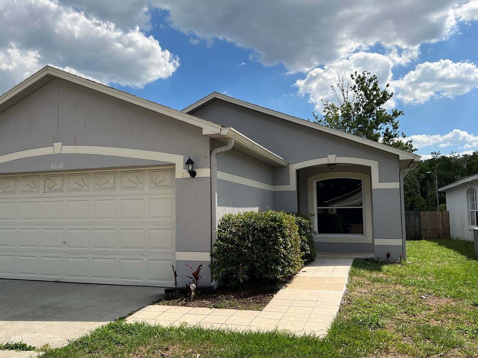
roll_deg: +0.6
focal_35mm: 31
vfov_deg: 45.4
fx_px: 428
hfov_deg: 58.1
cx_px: 203
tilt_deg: +4.3
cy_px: 178
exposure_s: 1/5587
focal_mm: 5.7
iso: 50
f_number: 1.5
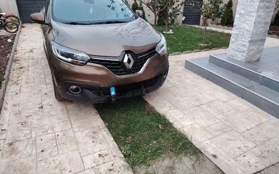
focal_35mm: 26
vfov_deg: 47.5
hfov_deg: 70.4
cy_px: 79
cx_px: 138
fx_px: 198
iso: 244
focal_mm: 5.25
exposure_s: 1/50
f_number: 1.75
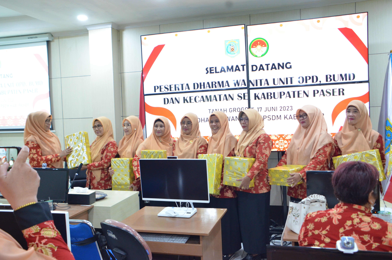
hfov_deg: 57.3
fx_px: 359
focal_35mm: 33
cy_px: 130
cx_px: 196
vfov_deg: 39.8
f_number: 5.6
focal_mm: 22
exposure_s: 1/30
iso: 1600
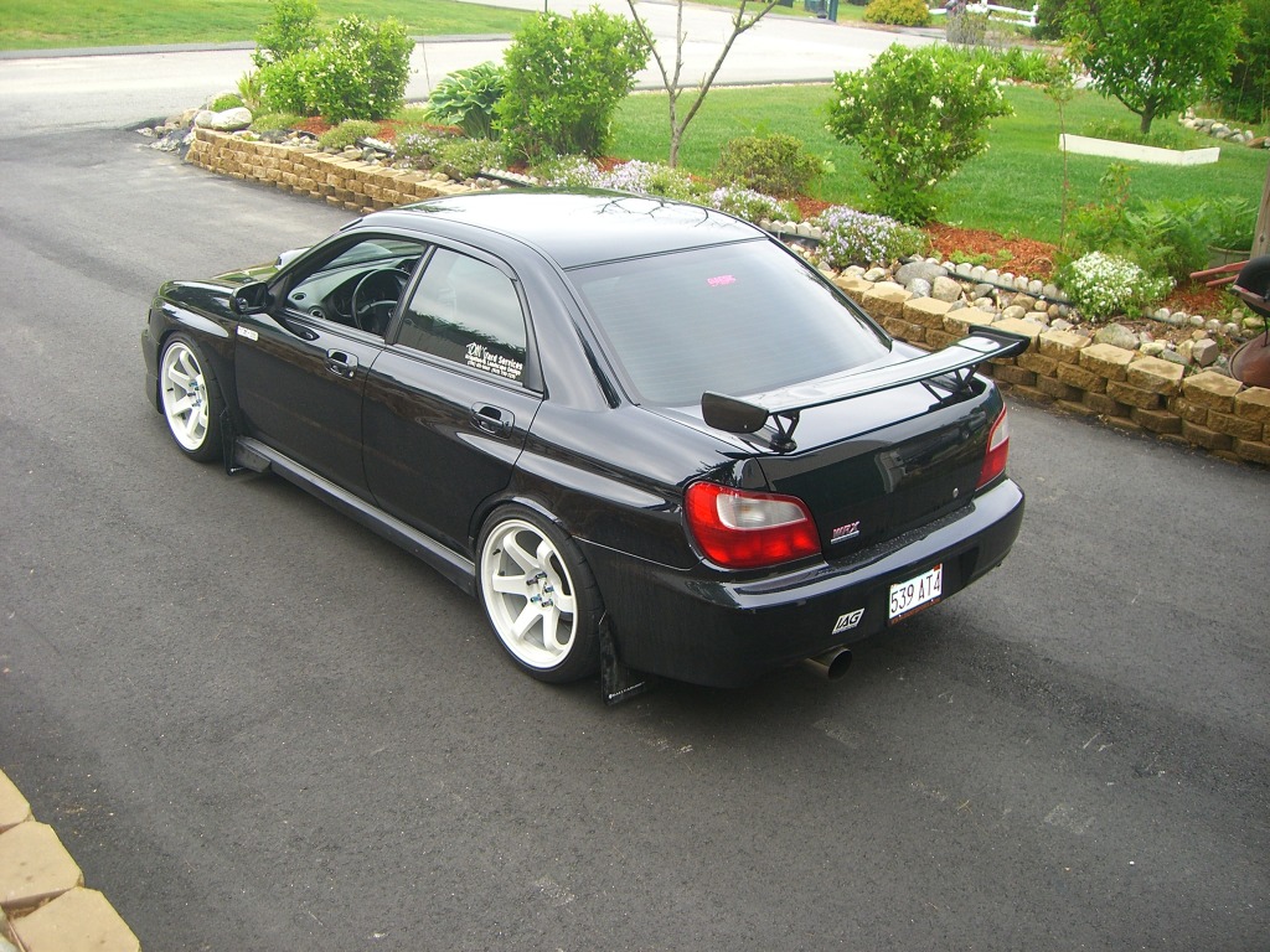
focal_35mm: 38
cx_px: 635
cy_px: 476
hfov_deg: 49.0
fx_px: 1394
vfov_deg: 37.7
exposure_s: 1/200
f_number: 2.7
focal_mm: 6.2
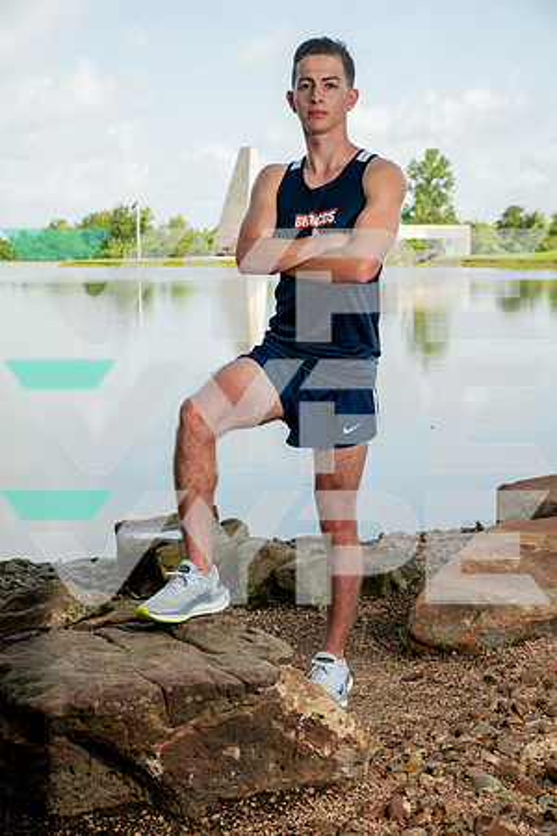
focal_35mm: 55
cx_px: 278
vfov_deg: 36.2
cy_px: 418
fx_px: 1276
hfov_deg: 24.6
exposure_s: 1/250
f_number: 7.1
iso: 100
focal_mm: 55
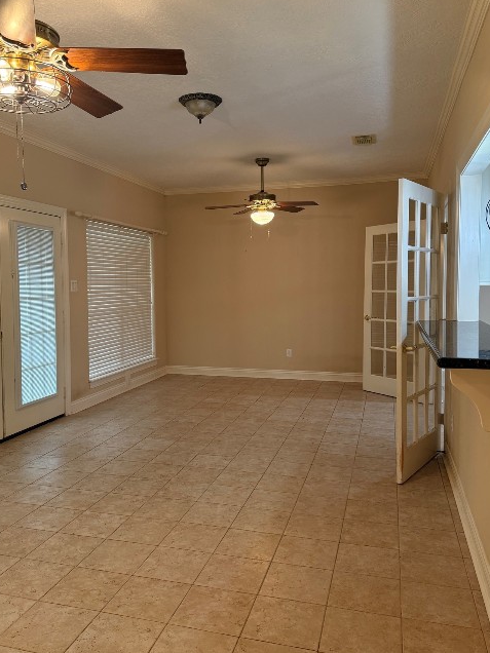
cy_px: 317
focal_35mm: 29
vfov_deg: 61.6
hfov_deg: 48.2
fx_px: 547
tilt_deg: -2.9
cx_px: 223
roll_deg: +0.1
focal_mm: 6.76
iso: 160
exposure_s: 1/60
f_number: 1.78
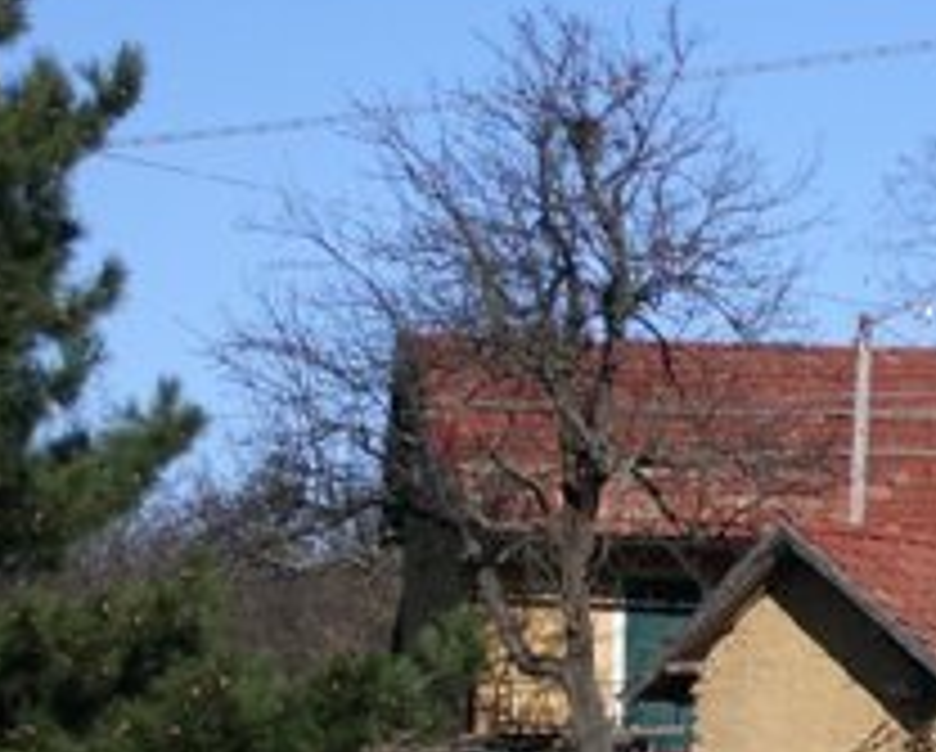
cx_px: 1332
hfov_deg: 10.6
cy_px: 365
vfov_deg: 8.8
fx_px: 4910
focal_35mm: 177
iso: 64
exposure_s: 1/250
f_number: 9.4
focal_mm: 10.5
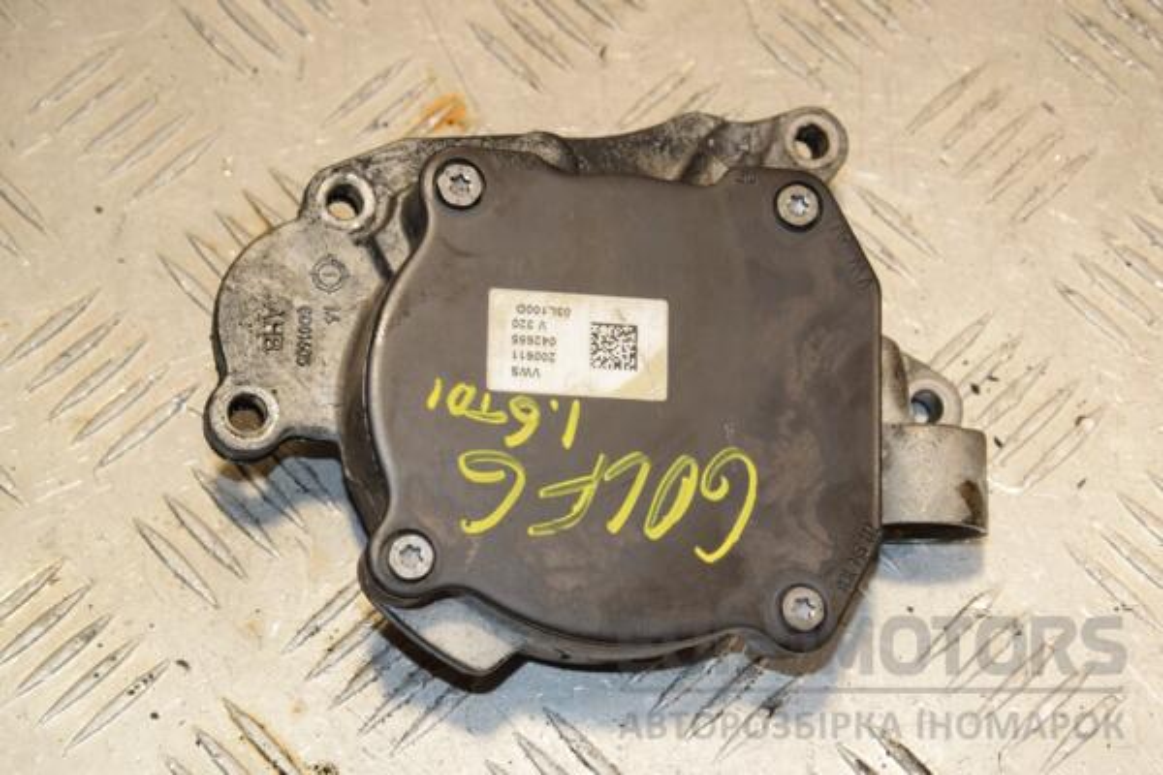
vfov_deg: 14.7
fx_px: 3004
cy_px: 388
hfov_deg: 21.9
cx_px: 582
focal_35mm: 93
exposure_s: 1/200
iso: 800
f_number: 9
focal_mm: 62
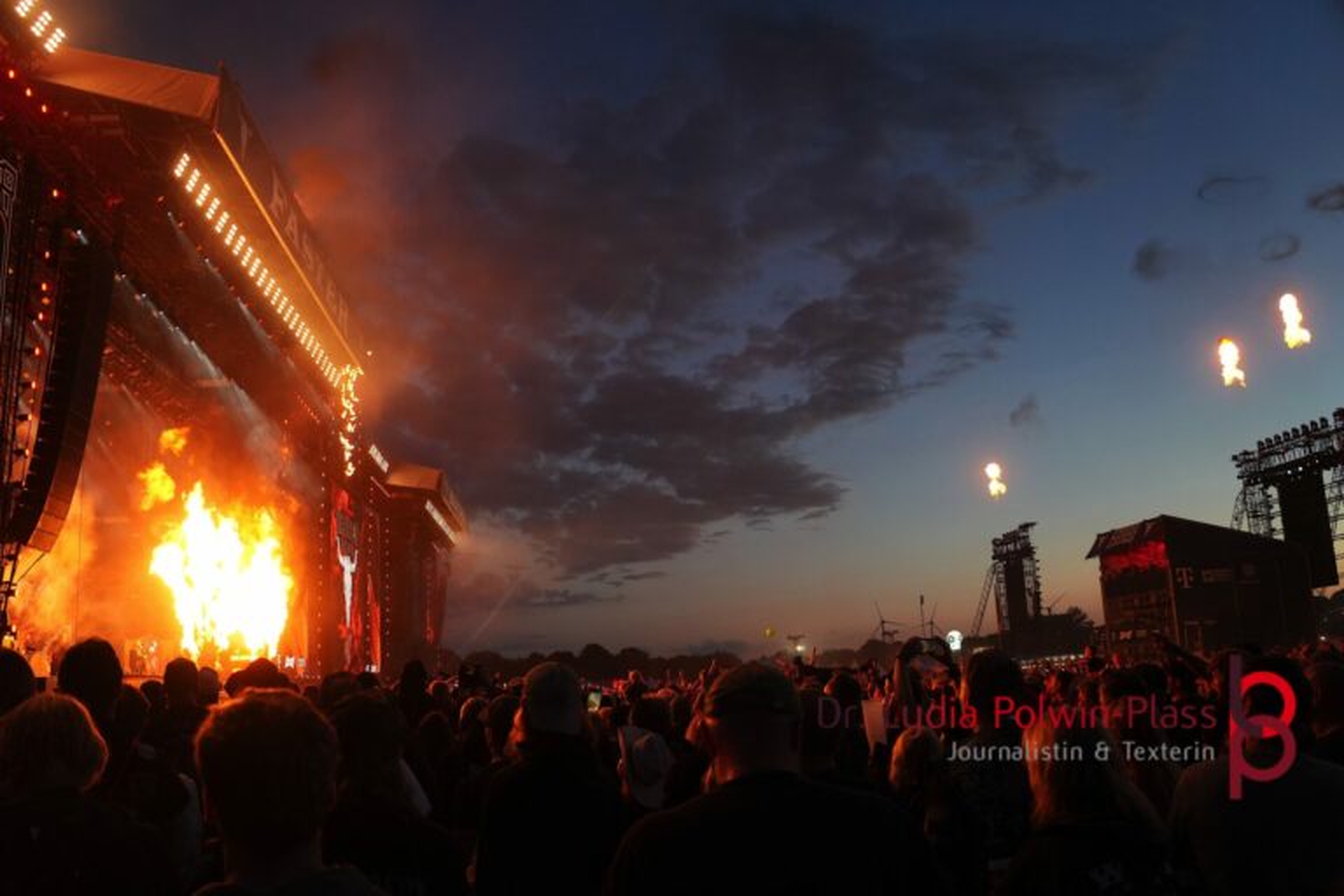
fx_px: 1008
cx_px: 672
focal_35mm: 27
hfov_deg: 67.4
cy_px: 448
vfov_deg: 47.9
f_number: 4
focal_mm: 18
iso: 800
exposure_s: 1/160
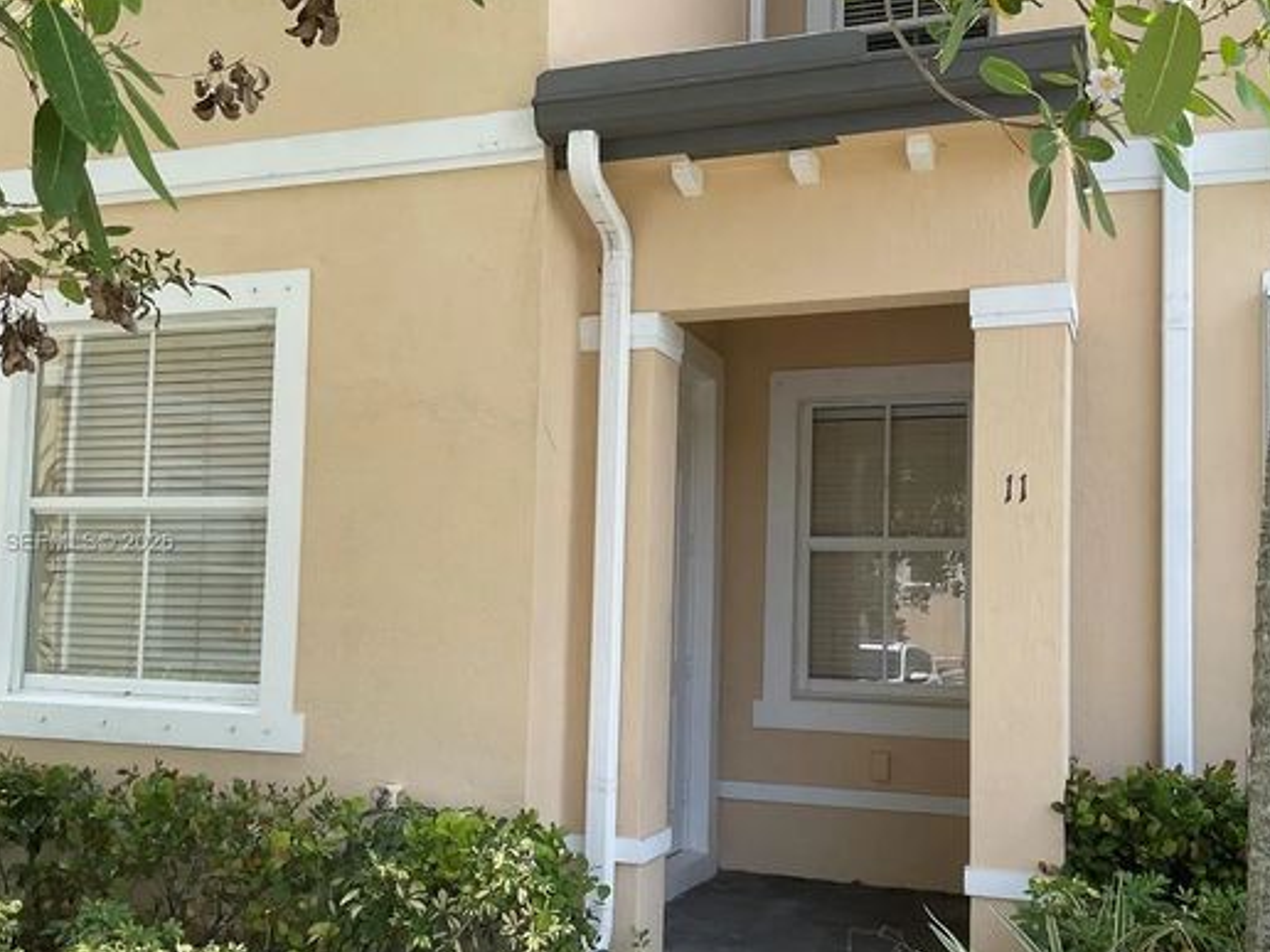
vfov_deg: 39.6
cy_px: 544
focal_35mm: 36
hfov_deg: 51.3
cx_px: 655
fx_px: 1321
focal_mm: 3
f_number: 1.8
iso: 16
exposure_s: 1/432
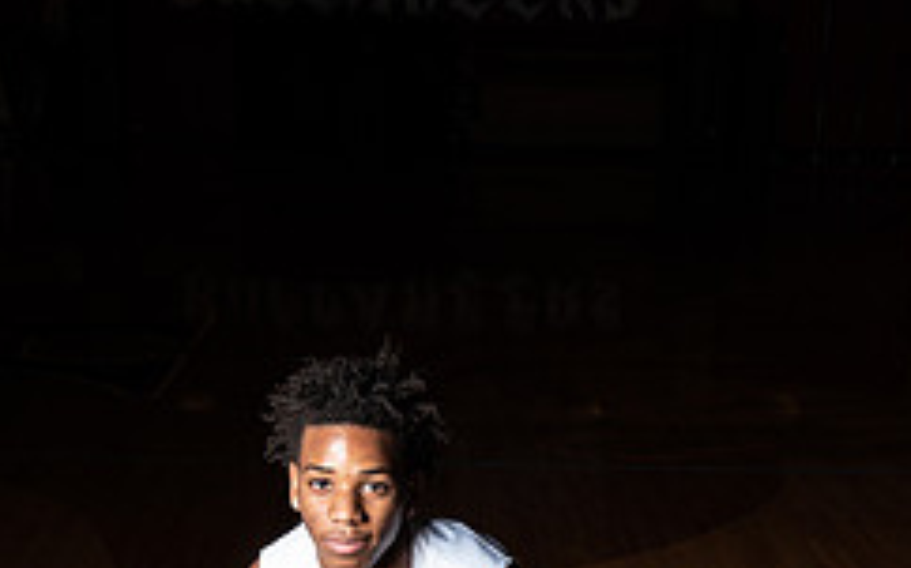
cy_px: 749
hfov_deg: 28.6
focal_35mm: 72
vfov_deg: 17.0
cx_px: 467
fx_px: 1787
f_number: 14
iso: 320
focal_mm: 38
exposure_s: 1/200
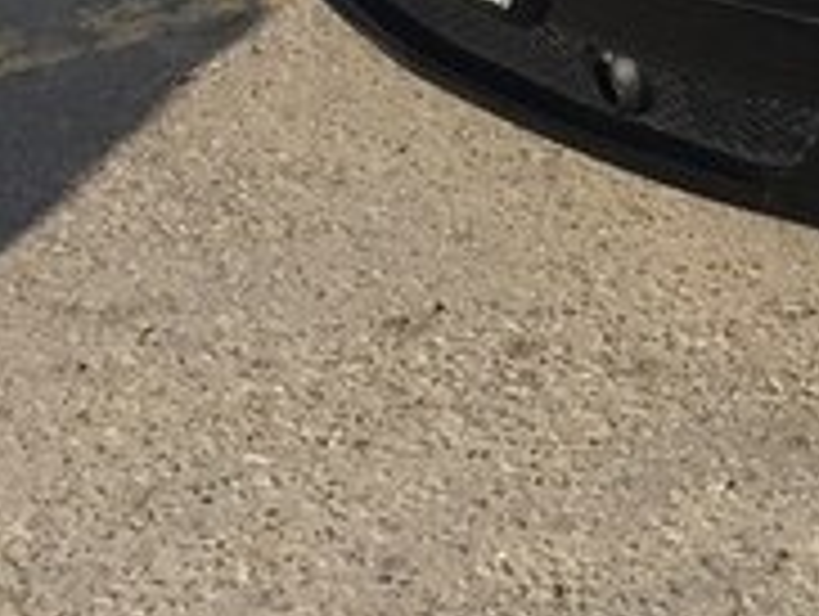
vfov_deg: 13.4
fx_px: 2488
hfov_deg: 16.2
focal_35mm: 105
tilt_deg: -18.7
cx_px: 1404
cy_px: -268
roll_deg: -0.4
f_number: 2.2
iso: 32
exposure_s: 1/1647
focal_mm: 4.15
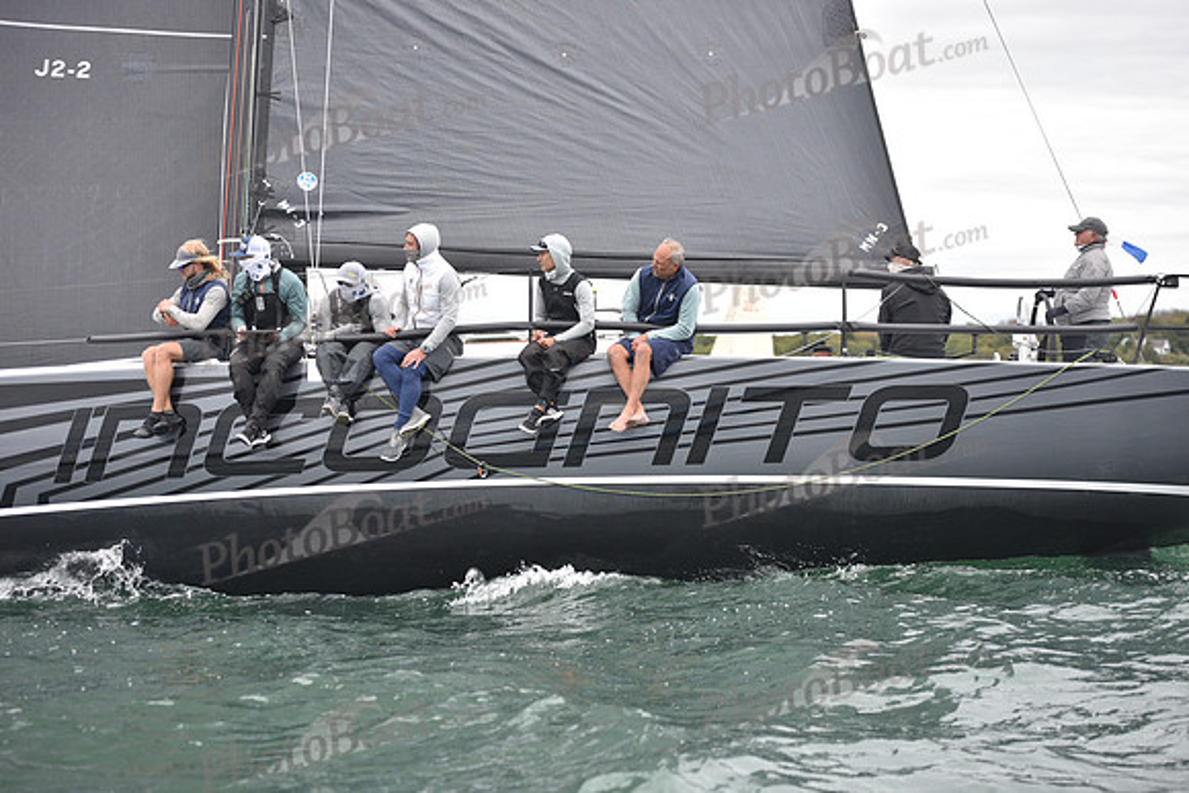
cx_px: 594
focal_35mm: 70
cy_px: 396
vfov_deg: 19.5
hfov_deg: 28.8
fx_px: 2312
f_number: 3.2
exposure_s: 1/1000
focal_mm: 70
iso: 400
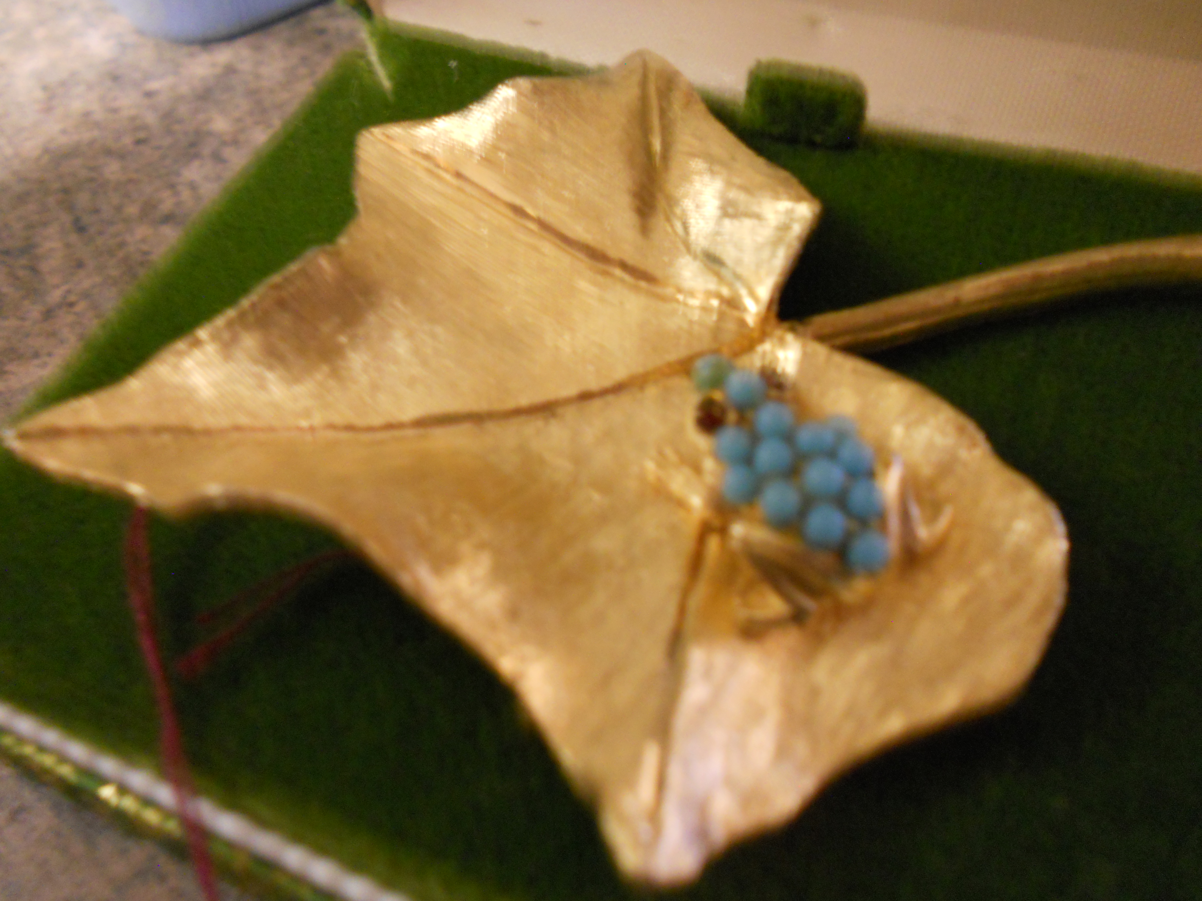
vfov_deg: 44.2
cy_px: 450
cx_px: 601
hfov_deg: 56.8
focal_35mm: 32
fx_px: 1111
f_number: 3.5
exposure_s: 1/3
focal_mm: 5.8
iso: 400
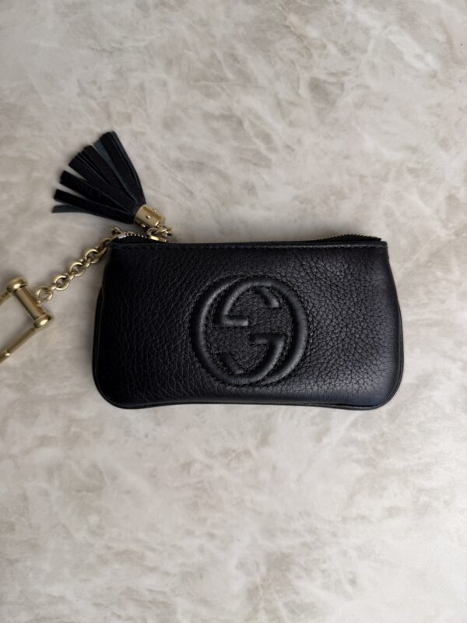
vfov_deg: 71.6
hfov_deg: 56.8
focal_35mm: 24
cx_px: 234
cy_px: 312
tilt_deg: -89.3
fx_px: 432
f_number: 1.78
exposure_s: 1/215
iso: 64
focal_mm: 6.76
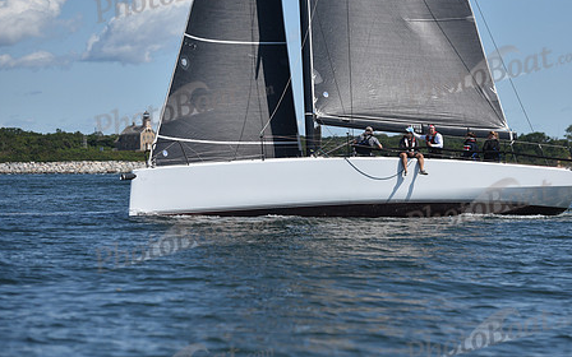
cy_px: 156
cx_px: 341
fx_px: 2572
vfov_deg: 8.0
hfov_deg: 12.7
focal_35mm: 165
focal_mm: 125
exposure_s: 1/8000
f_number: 3.2
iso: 250
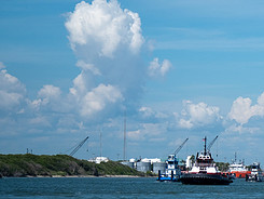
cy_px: 183
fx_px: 1648
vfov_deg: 6.9
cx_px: 278
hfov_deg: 9.1
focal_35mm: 216
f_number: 4
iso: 160
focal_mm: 63
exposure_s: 1/4700
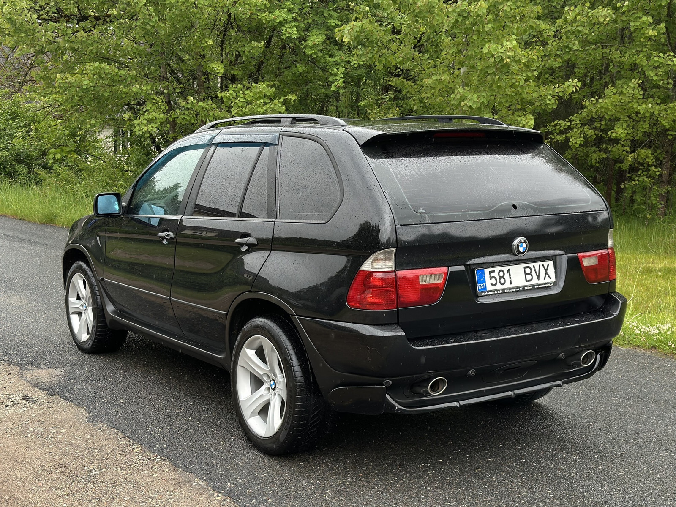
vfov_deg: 30.3
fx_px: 937
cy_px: 254
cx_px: 338
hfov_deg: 39.7
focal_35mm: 48
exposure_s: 1/843
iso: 80
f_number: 1.78
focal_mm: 6.86
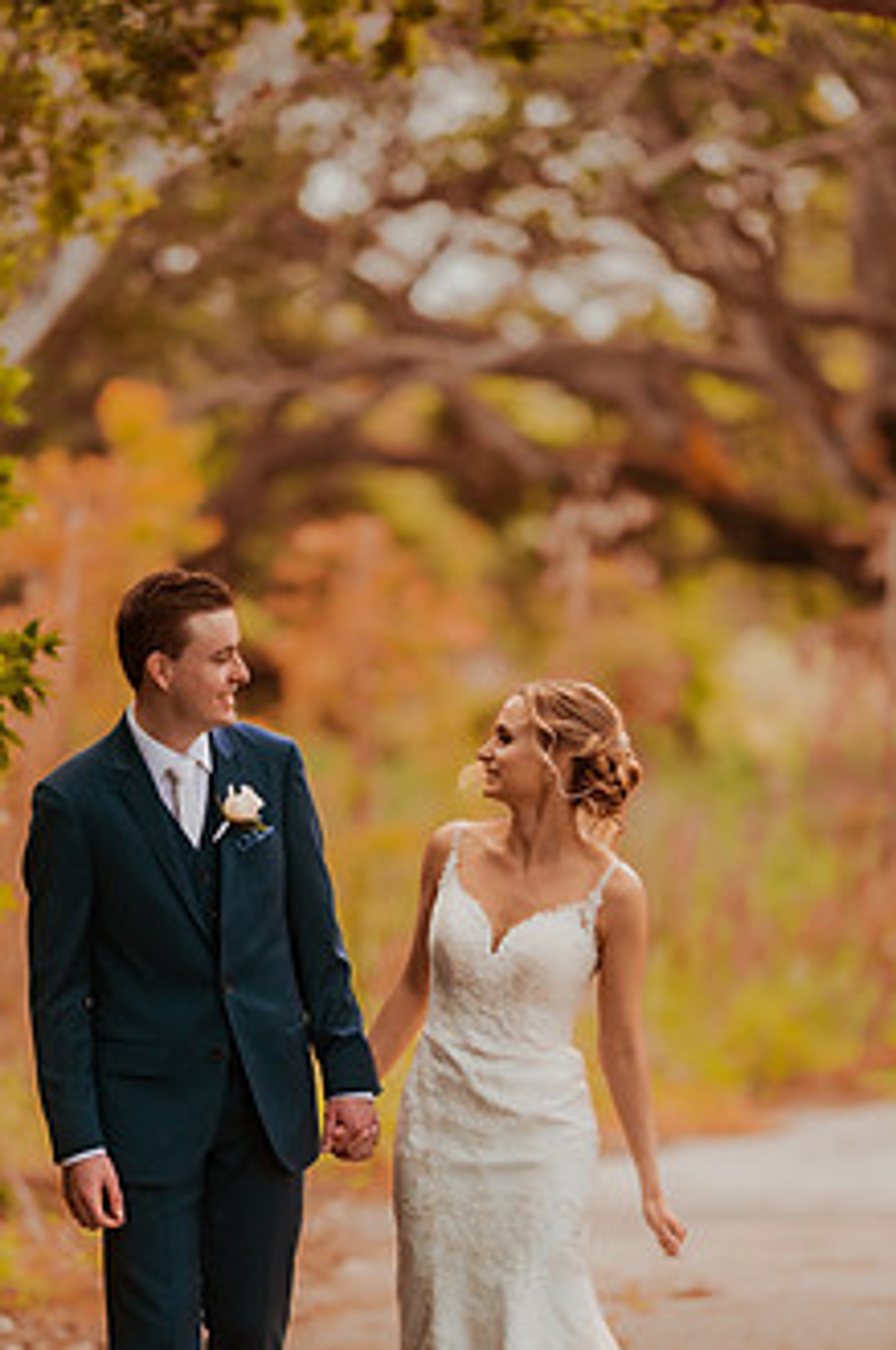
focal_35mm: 184
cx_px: 374
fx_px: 6891
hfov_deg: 7.4
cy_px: 867
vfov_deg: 11.2
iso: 320
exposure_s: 1/1000
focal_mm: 135
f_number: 1.8
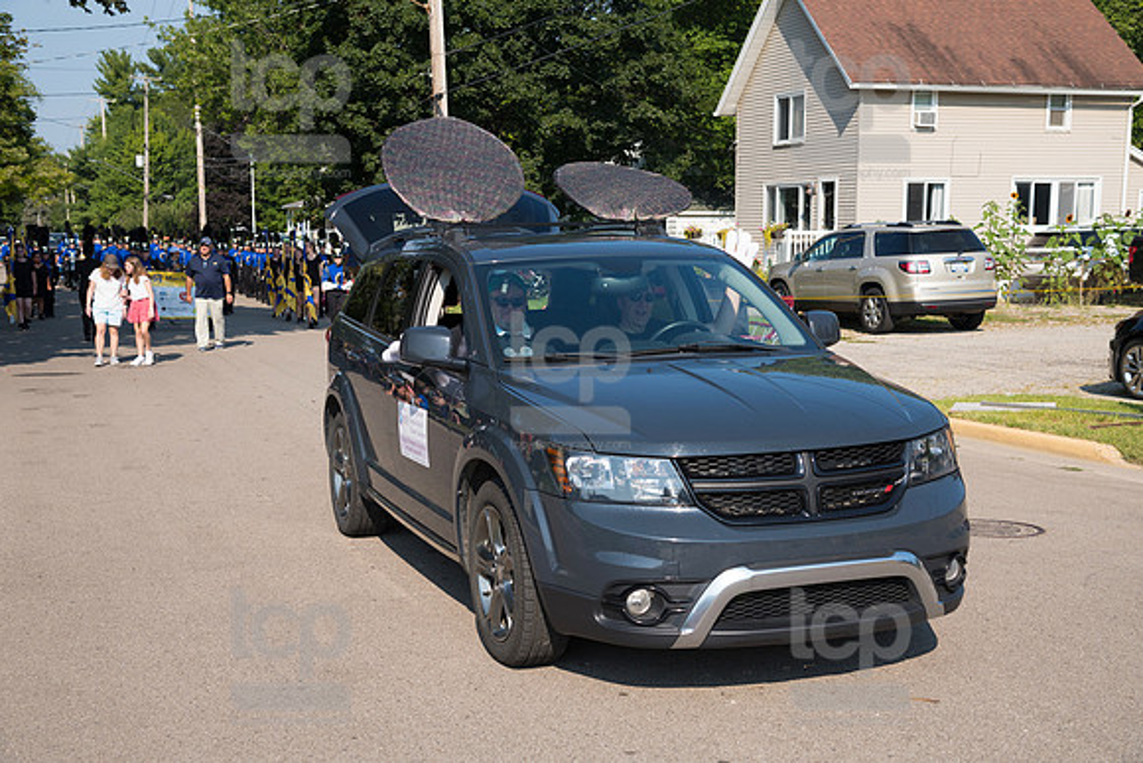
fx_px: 1524
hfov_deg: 41.1
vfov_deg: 28.1
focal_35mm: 48
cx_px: 572
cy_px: 382
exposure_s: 1/800
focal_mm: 48
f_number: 6.3
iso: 320
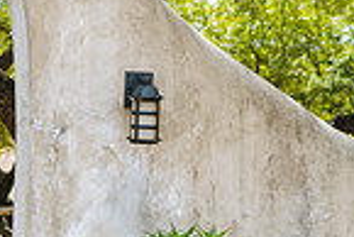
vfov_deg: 9.8
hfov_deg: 13.5
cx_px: -222
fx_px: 1378
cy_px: 106
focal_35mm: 140
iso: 50
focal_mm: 35
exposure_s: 1/640
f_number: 2
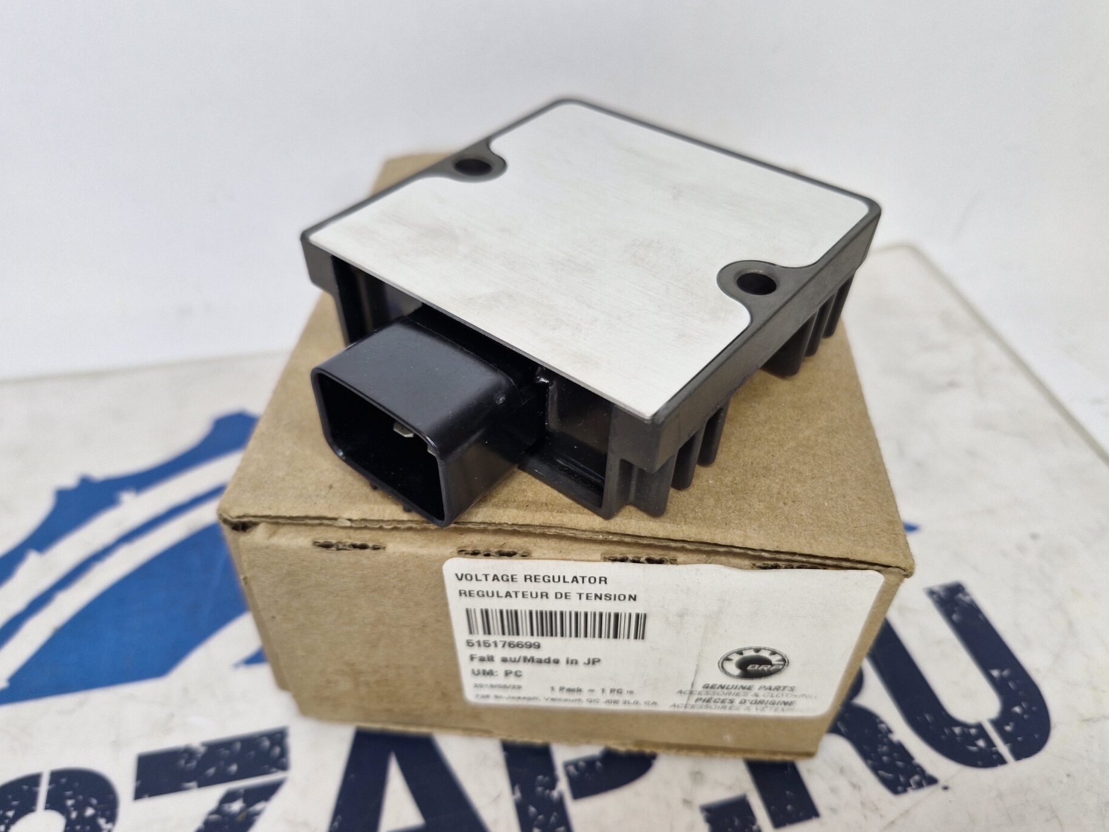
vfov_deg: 56.8
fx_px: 769
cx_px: 542
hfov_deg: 71.6
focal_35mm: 24
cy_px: 430
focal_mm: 5.54
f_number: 1.8
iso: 50
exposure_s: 1/51
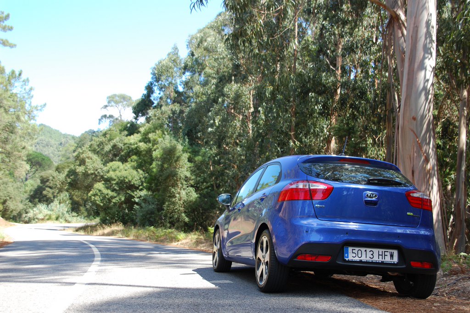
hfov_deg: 43.6
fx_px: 587
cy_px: 156
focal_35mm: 45
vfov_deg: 29.8
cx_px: 235
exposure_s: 1/160
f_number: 6.3
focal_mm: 30
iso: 200
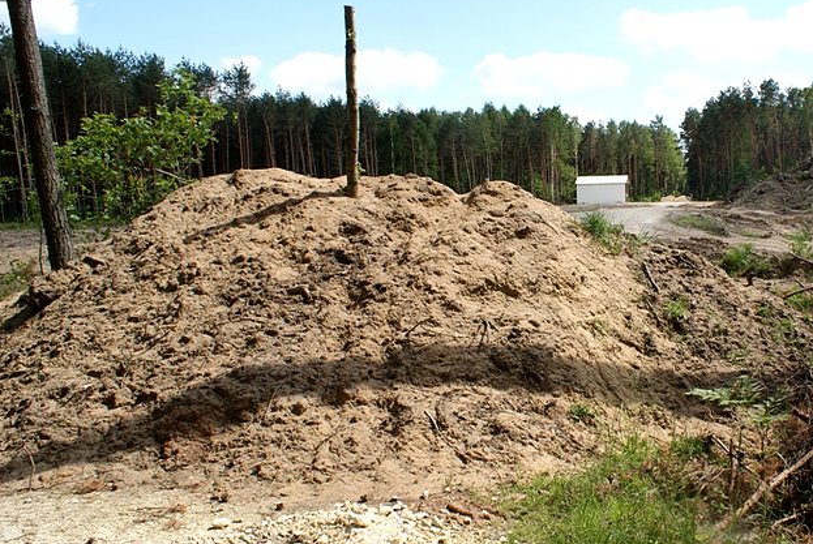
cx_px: 556
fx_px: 882
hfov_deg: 48.5
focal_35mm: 39
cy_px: 166
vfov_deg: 33.9
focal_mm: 18
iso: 100
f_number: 10
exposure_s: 1/125
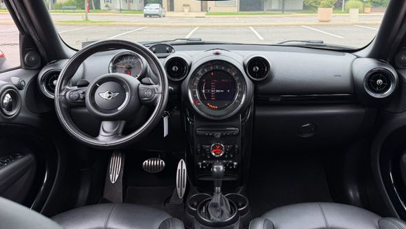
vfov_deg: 39.9
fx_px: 312
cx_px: 218
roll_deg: +0.1
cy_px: 85
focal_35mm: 29
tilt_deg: -14.3
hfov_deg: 66.0
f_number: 1.78
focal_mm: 6.76
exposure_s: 1/121
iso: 64
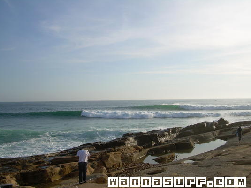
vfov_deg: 36.8
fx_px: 283
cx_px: 125
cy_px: 96
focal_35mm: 39
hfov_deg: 47.9
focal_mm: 6.3
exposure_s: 1/648
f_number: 4.6
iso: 50
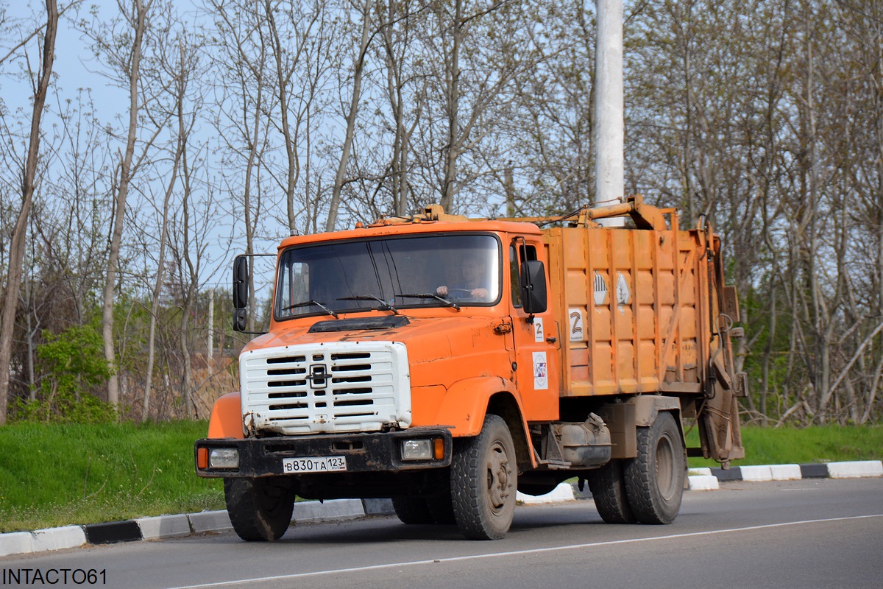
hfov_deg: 13.0
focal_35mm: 158
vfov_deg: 8.7
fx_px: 3863
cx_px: 442
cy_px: 294
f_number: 5.3
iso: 400
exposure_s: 1/1600
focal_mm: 105
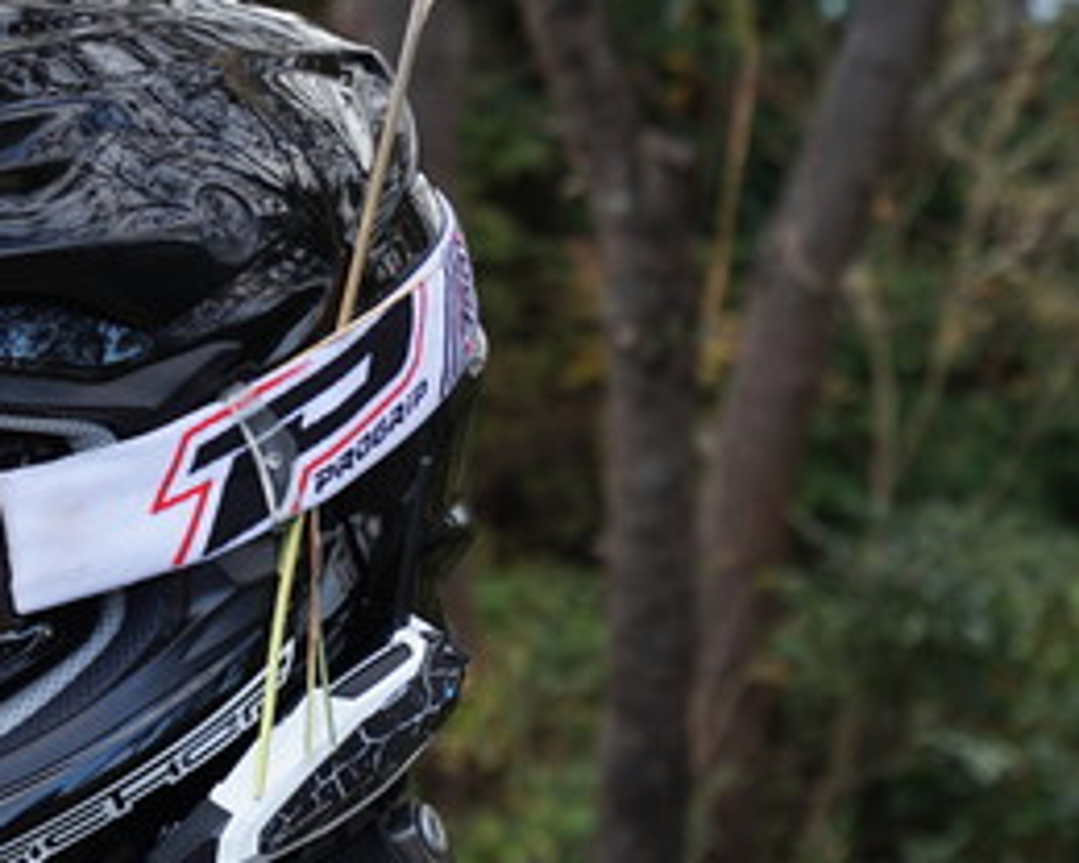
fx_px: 2746
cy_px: 338
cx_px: 216
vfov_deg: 17.8
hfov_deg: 21.9
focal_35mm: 86
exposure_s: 1/60
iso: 100
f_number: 4.5
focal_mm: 34
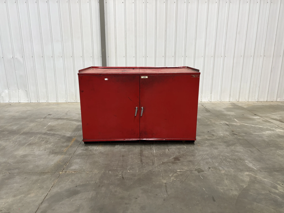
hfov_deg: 67.3
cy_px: 106
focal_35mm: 26
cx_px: 142
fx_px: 213
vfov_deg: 53.1
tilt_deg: -13.4
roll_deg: +0.2
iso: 200
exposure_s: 1/60
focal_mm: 5.96
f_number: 1.6
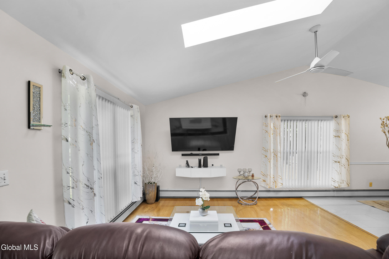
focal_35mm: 16
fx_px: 173
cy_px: 130
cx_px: 194
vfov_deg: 73.8
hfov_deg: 96.7
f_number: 4.5
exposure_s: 1/50
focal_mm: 16
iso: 320
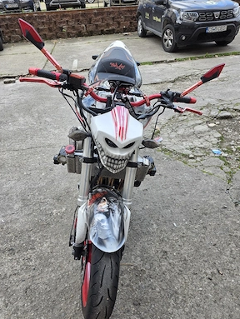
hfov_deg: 56.9
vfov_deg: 71.5
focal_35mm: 24
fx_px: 221
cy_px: 162
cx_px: 118
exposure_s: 1/182
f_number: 1.7
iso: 32
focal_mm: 6.3
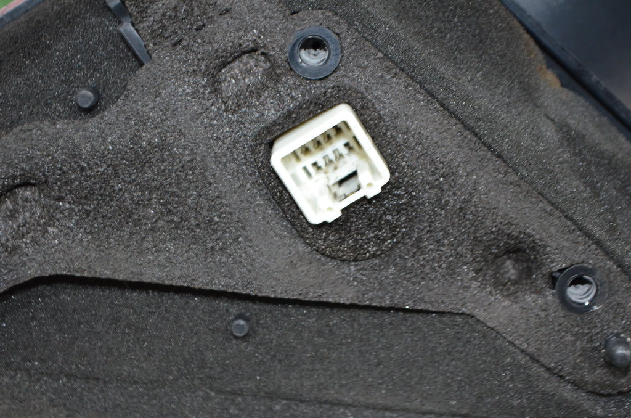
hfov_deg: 27.0
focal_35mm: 75
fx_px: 1312
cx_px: 316
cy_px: 209
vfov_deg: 18.1
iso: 1800
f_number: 5.6
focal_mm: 50
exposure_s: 1/60
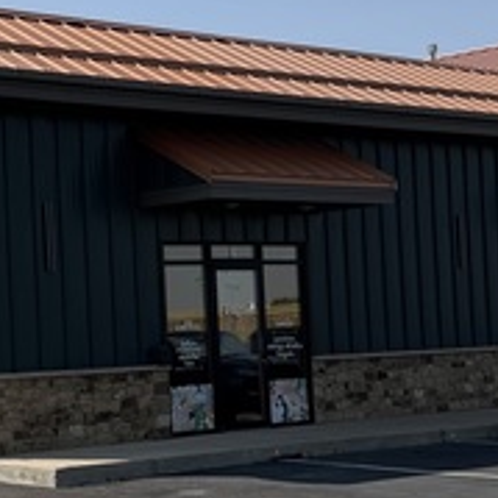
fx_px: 1546
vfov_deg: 18.3
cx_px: -61
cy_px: 275
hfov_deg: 17.6
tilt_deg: +4.2
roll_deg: +2.9
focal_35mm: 95
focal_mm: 6.76
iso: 80
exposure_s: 1/6173
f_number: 1.78
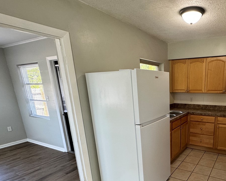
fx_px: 161
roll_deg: +0.5
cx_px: 169
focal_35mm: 24
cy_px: 129
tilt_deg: -14.6
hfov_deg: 66.0
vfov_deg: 56.7
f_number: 2.2
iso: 200
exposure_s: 1/120
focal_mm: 2.22
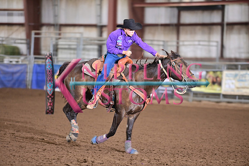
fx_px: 1384
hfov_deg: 10.3
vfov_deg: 6.9
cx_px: 124
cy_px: 83
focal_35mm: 200
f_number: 3.2
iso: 1600
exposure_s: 1/250
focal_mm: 200
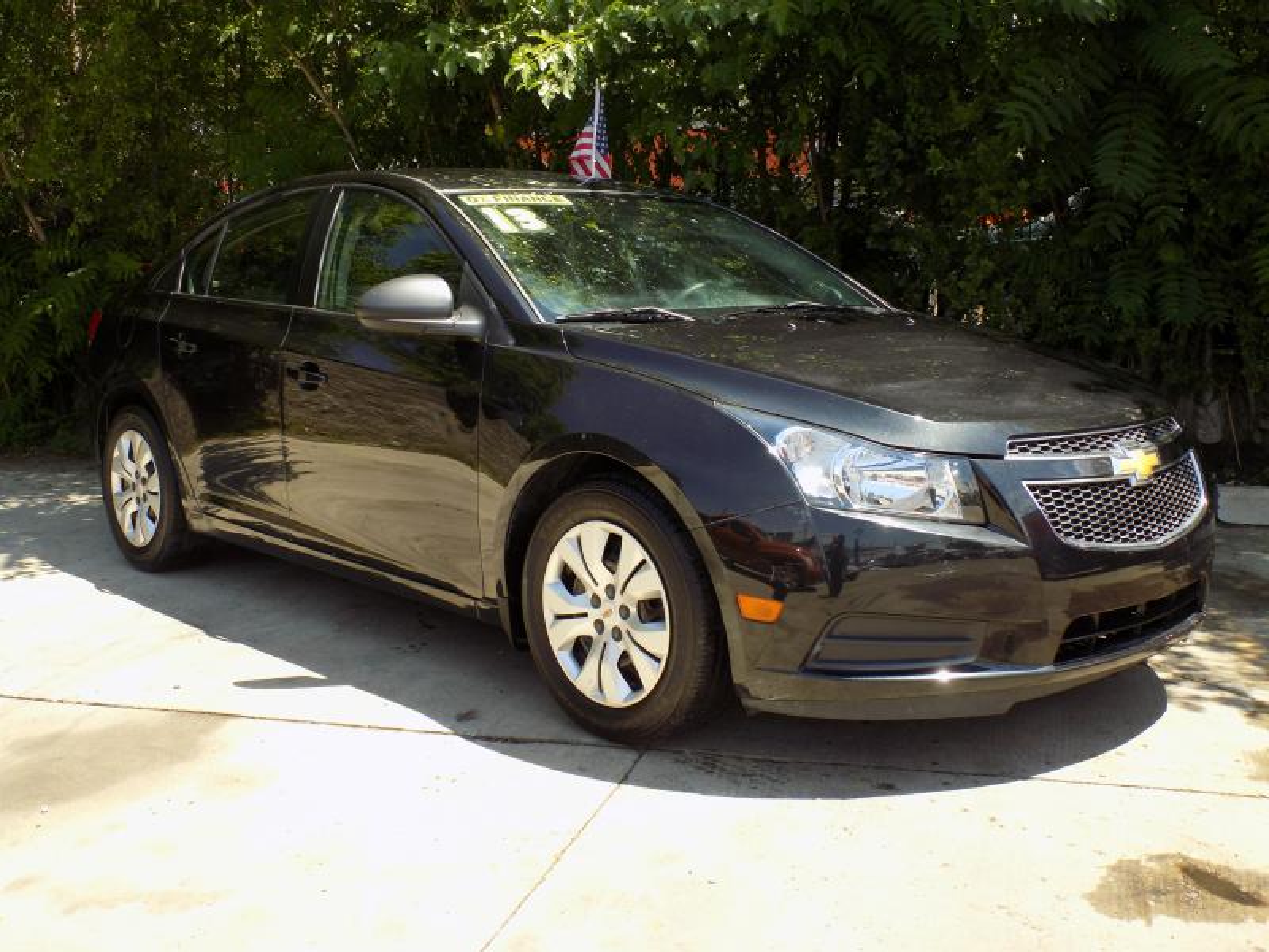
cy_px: 476
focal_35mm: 37
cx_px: 634
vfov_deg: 38.7
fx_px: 1356
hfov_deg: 50.1
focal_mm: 6.6
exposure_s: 1/250
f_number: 3.5
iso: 80
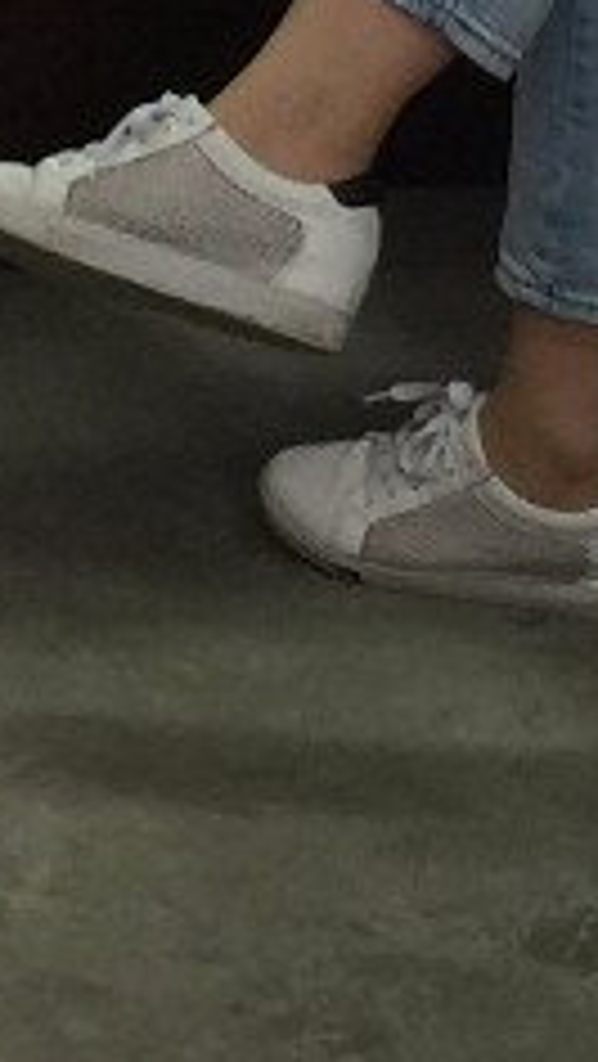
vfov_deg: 9.6
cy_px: -837
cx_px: -211
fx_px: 6024
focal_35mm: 214
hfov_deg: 5.6
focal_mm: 4.15
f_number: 2.2
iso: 40
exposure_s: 1/33
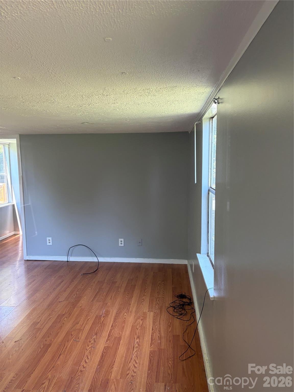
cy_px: 196
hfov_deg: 53.1
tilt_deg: -5.5
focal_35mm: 26
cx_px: 147
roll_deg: -0.3
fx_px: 294
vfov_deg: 67.3
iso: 125
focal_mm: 5.96
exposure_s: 1/122
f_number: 1.6
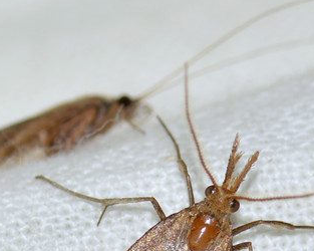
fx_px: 2675
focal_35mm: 288
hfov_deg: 6.7
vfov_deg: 5.3
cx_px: 177
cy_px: 285
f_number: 13
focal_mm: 100
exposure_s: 1/200
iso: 100
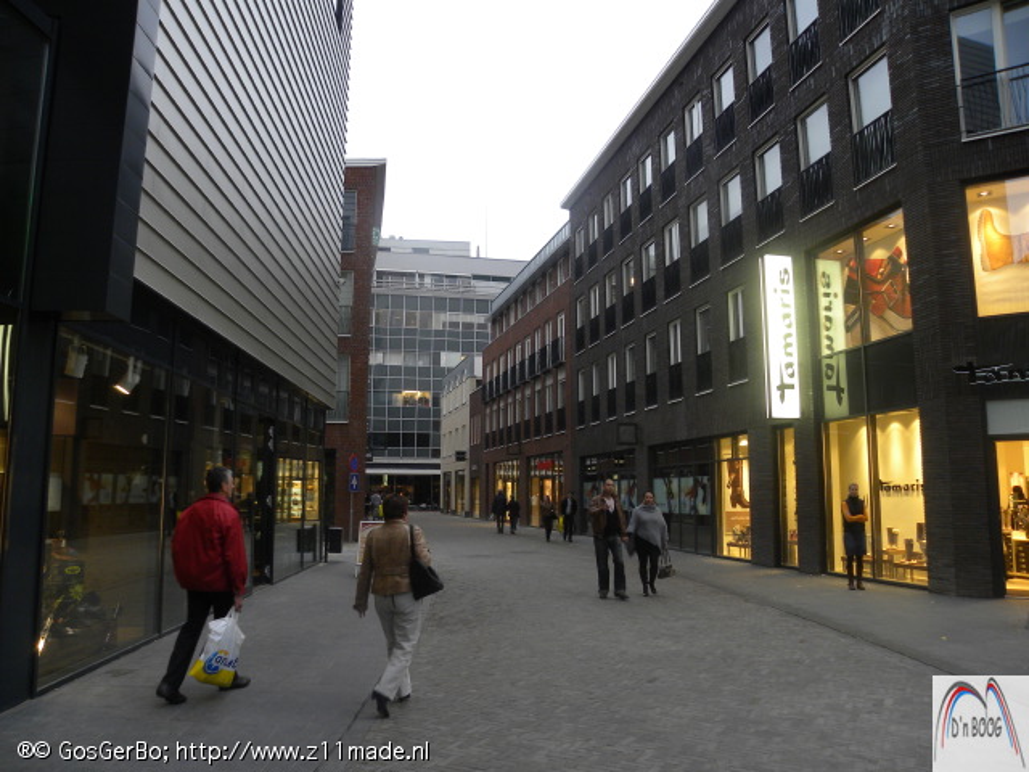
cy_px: 386
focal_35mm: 26
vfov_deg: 53.1
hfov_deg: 67.3
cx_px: 514
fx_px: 773
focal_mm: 4.6
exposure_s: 1/57.3
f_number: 2.8
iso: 115
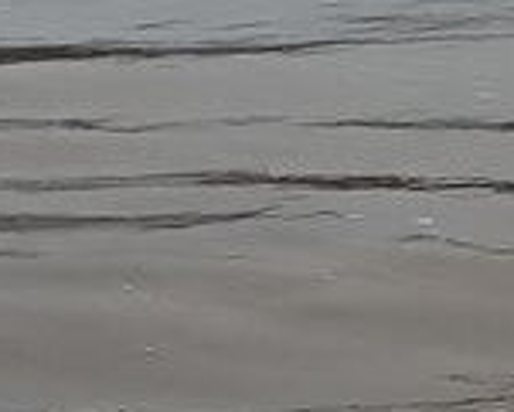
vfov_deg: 6.7
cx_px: 1944
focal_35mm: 223
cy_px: -501
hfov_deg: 7.0
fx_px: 3395
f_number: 1.9
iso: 100
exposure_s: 1/812
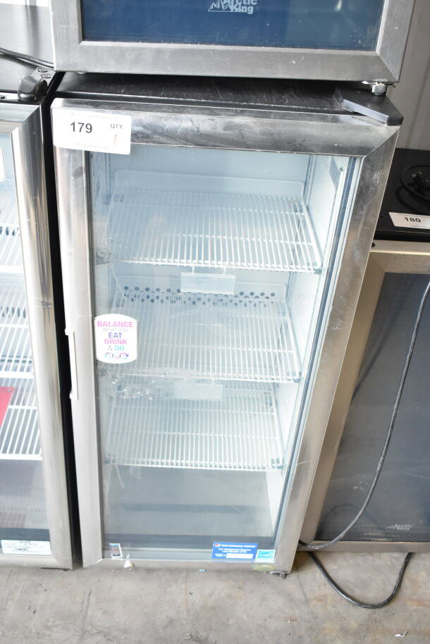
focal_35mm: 36
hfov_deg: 36.9
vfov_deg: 53.1
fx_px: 644
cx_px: 215
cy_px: 322
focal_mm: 24
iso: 1600
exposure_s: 1/100
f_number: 5
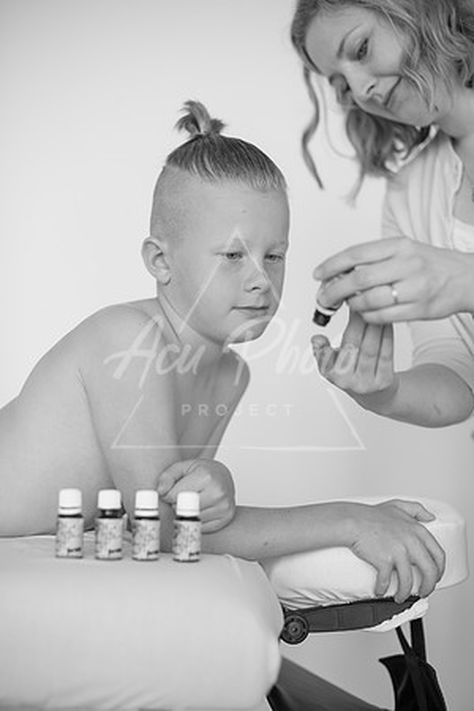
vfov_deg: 39.6
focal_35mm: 50
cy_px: 356
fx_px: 987
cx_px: 237
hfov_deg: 27.0
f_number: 2.2
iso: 250
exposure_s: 1/800
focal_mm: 50
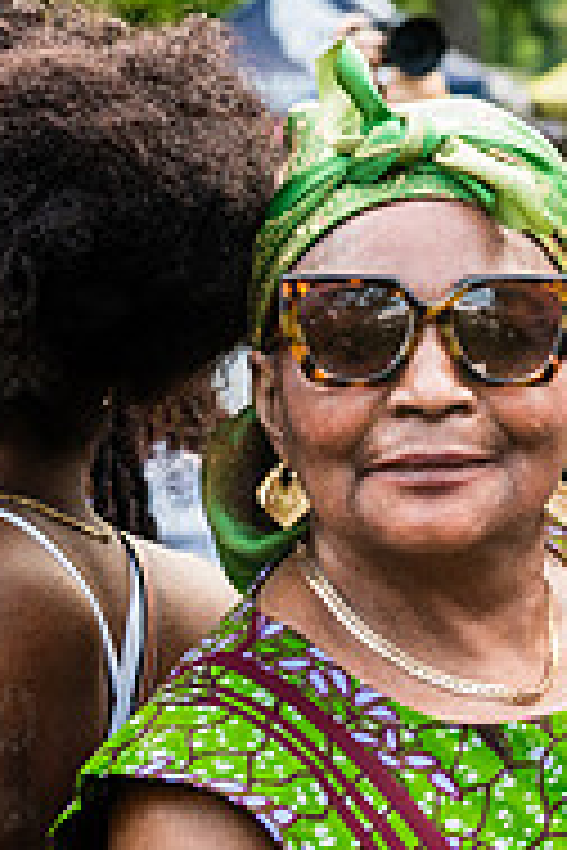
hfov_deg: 9.5
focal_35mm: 144
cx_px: 590
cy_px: 535
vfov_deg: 14.2
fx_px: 3402
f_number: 4
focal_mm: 47
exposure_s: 1/320
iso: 1000
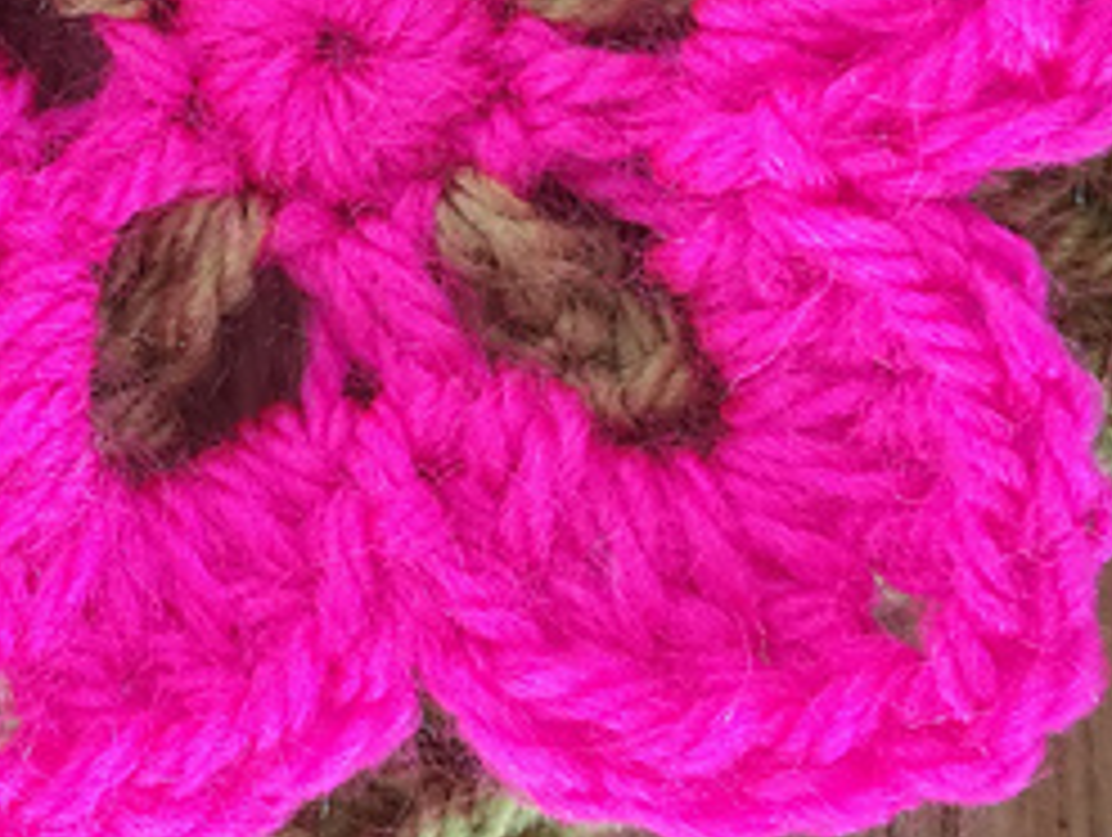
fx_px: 2413
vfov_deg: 19.2
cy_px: 22
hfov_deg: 25.6
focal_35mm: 75
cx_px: 275
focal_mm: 4.15
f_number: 2.2
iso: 50
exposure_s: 1/33
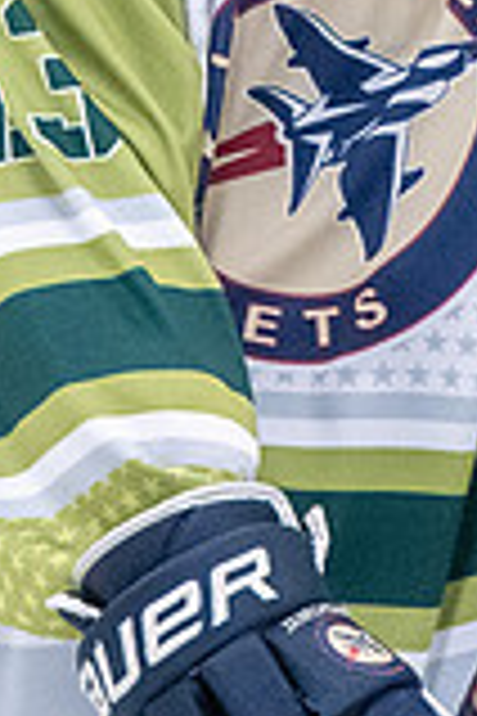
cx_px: 342
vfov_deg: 1.4
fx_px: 29770
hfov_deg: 0.9
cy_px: -353
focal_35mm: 1498
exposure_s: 1/800
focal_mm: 200
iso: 2000
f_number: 3.5
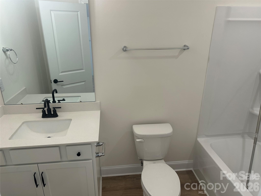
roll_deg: -0.2
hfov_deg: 71.6
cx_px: 130
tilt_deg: -18.0
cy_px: 98
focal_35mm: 24
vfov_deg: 56.8
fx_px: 181
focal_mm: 6.86
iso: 64
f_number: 1.78
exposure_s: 1/120
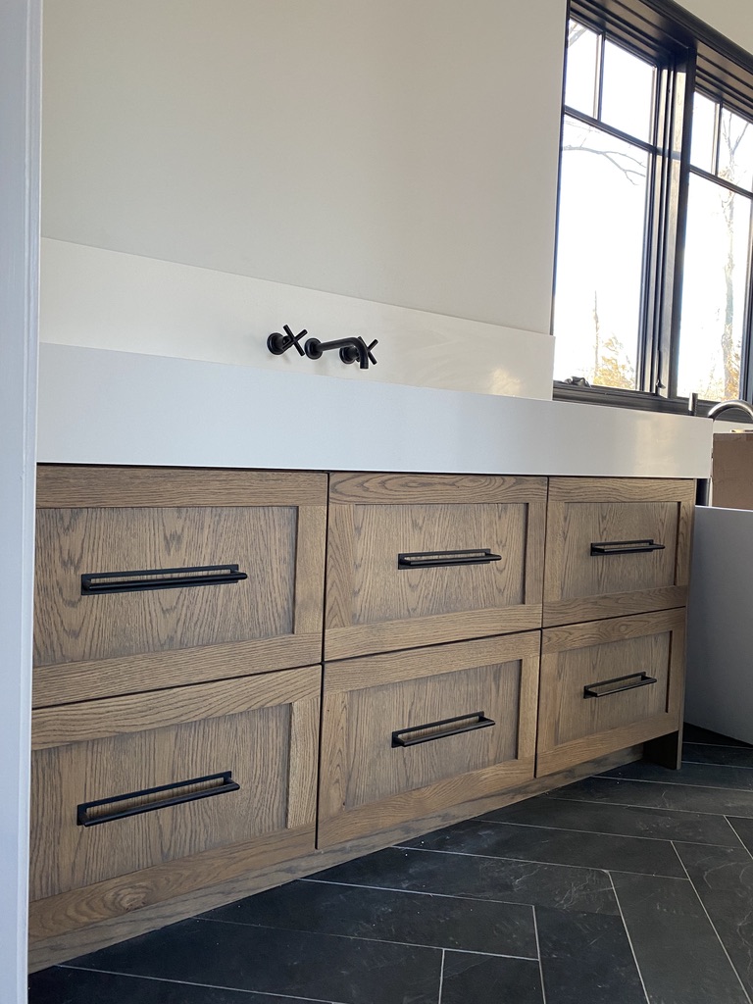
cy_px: 502
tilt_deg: -3.1
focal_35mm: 26
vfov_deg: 67.3
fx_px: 754
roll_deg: -2.4
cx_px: 376
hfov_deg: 53.1
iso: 125
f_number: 1.8
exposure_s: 1/79
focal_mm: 4.25
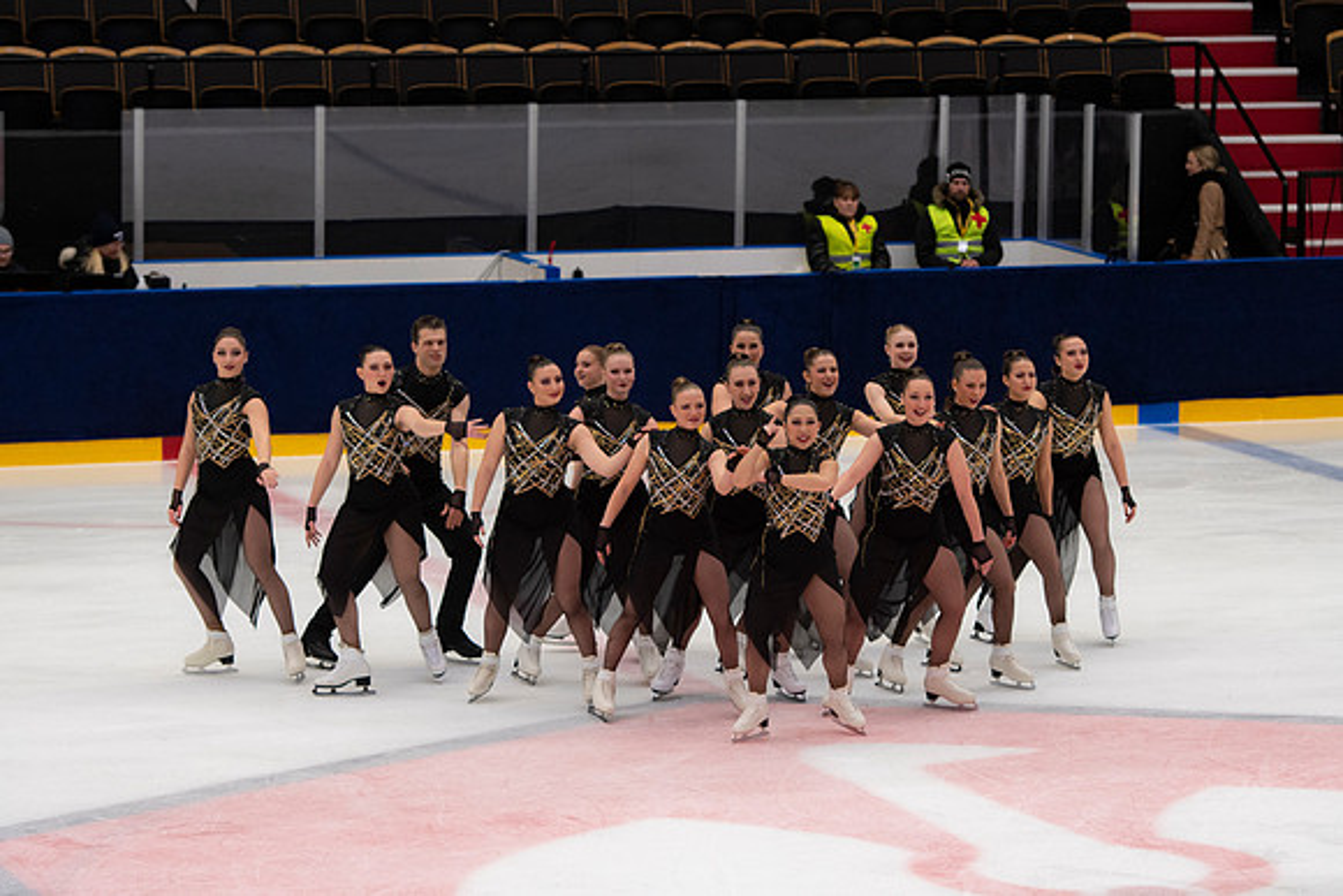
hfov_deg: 12.4
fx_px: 6157
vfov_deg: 8.3
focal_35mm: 165
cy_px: 448
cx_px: 672
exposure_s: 1/400
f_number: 3.5
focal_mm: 110
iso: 640
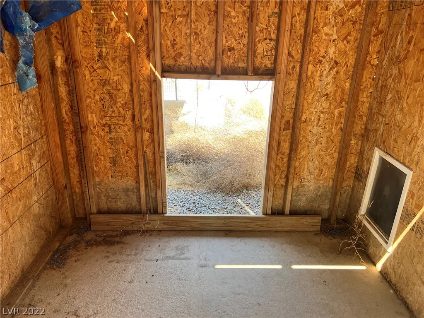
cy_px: 159
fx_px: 318
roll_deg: -1.2
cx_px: 212
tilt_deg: -22.3
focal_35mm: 26
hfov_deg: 67.3
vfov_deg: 53.1
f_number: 1.5
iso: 50
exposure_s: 1/154
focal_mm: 5.7
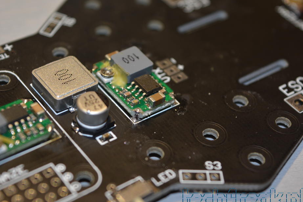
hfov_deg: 22.7
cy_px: 105
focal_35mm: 90
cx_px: 143
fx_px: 754
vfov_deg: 15.3
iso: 200
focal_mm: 55
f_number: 5.6
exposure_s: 1/30
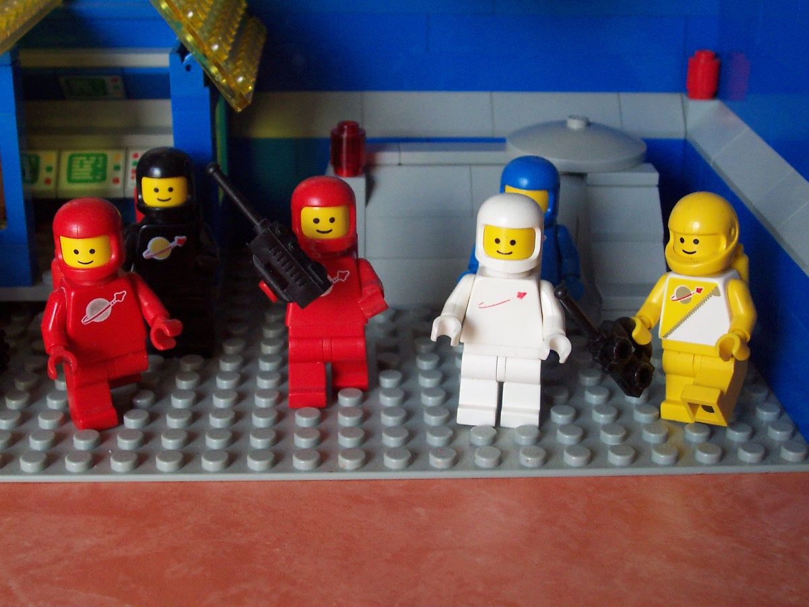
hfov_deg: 33.8
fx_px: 1332
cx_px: 404
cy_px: 304
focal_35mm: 57
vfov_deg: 25.7
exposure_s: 1/45
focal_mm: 8.6
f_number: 3.4
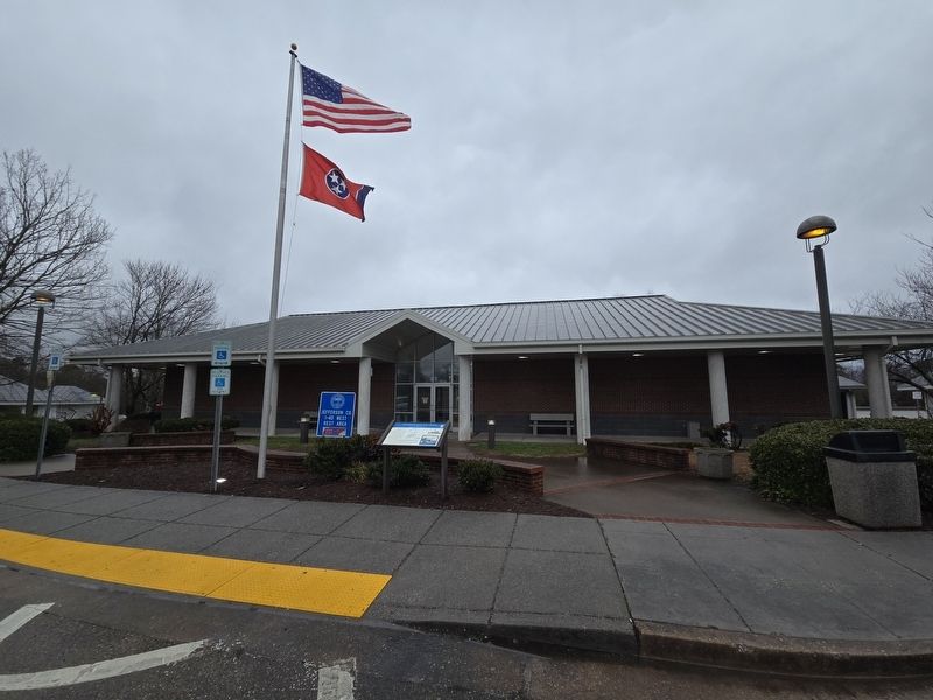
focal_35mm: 13
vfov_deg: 89.9
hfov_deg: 106.2
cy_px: 350
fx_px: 350
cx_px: 466
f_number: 2.2
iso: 50
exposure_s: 1/748
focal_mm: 2.2
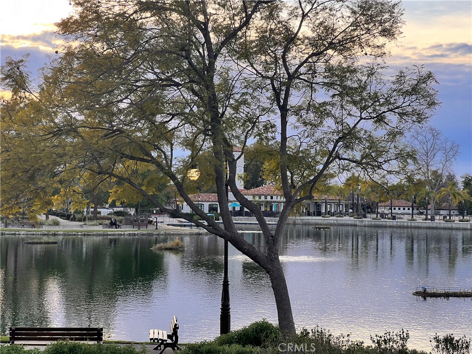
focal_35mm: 77
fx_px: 1050
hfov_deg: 25.3
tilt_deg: +1.7
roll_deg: -0.7
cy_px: 177
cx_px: 236
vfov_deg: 19.1
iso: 32
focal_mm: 9
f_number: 2.8
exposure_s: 1/99
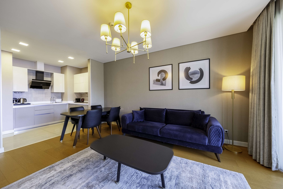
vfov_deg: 90.0
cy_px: 94
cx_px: 142
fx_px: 94
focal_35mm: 12
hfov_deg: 112.6
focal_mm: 8
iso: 1000
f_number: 5.6
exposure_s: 1/80
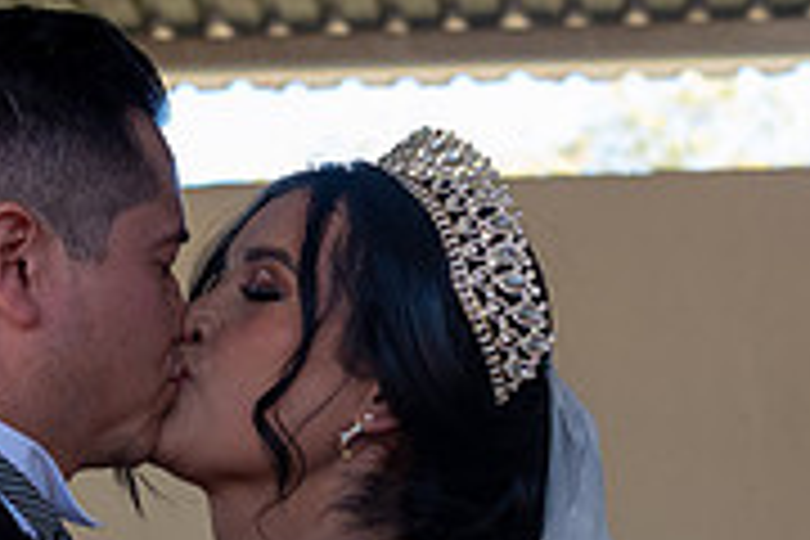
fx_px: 2542
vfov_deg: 11.8
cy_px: 673
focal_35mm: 113
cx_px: 243
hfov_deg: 18.0
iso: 800
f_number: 4.5
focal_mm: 35
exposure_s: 1/800
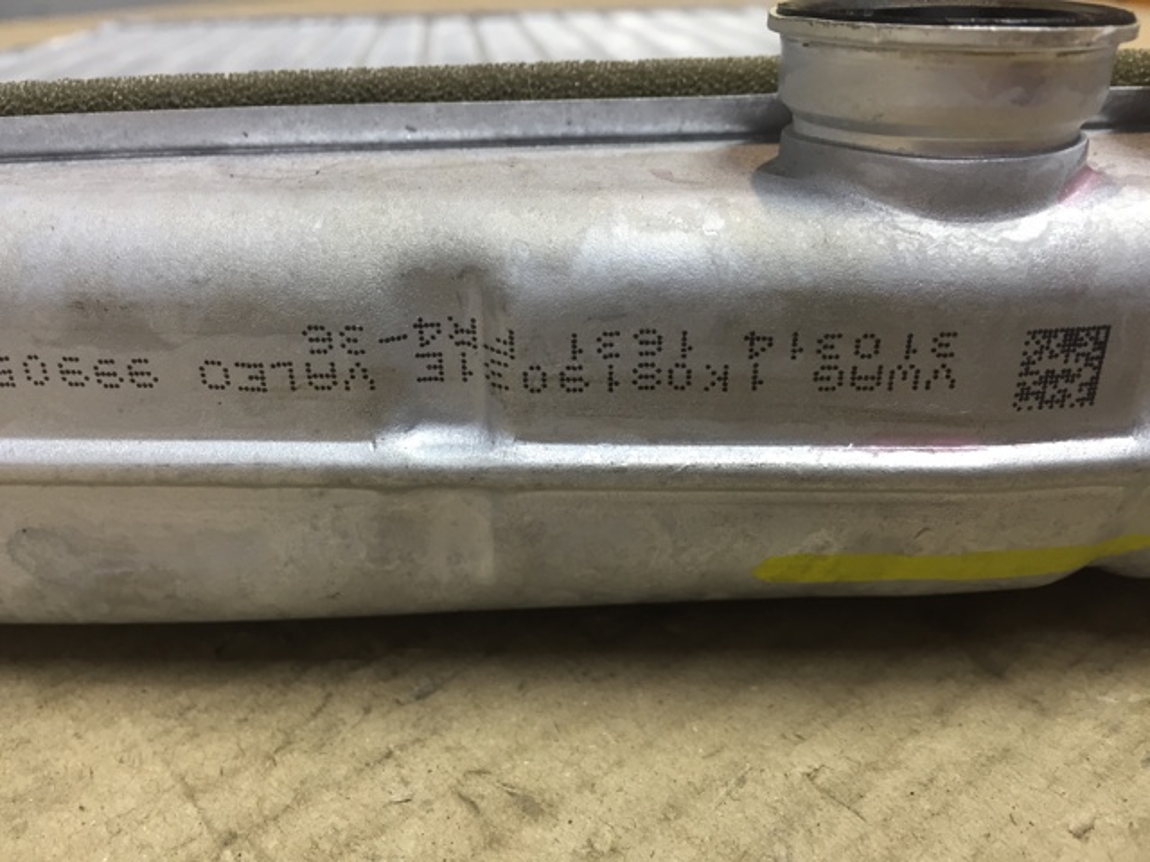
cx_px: 575
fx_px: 963
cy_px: 431
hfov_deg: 61.7
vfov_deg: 48.2
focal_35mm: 29
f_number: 2.2
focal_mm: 4.15
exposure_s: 1/33
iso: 80
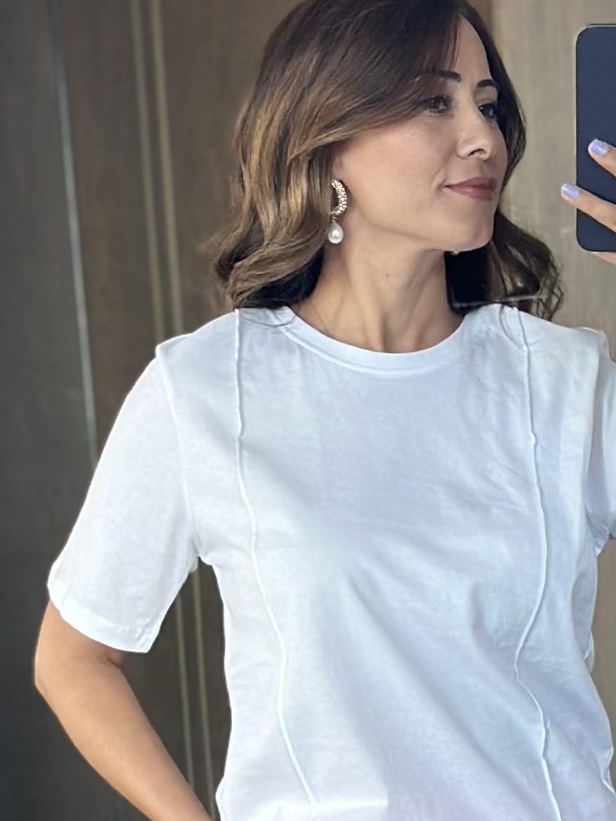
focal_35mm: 169
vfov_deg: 11.4
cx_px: 359
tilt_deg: -16.6
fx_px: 4009
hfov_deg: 8.8
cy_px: 1079
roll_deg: +2.9
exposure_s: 1/64
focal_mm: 6.86
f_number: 1.78
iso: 125
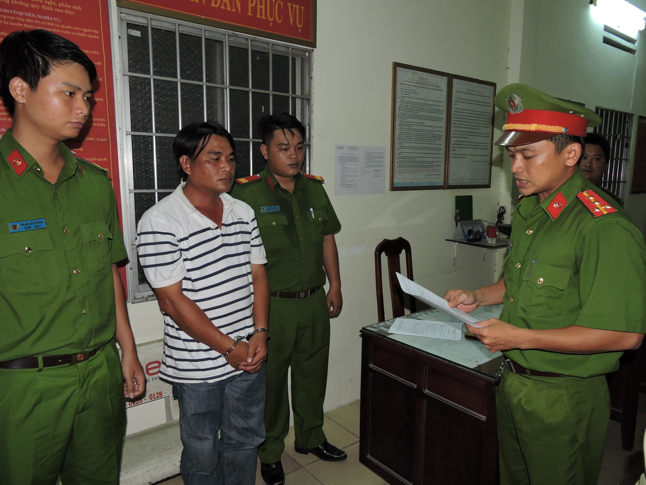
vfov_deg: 56.8
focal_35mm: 24
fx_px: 448
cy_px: 242
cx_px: 323
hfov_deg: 71.6
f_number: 3.3
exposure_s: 1/30
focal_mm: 4.3
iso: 200
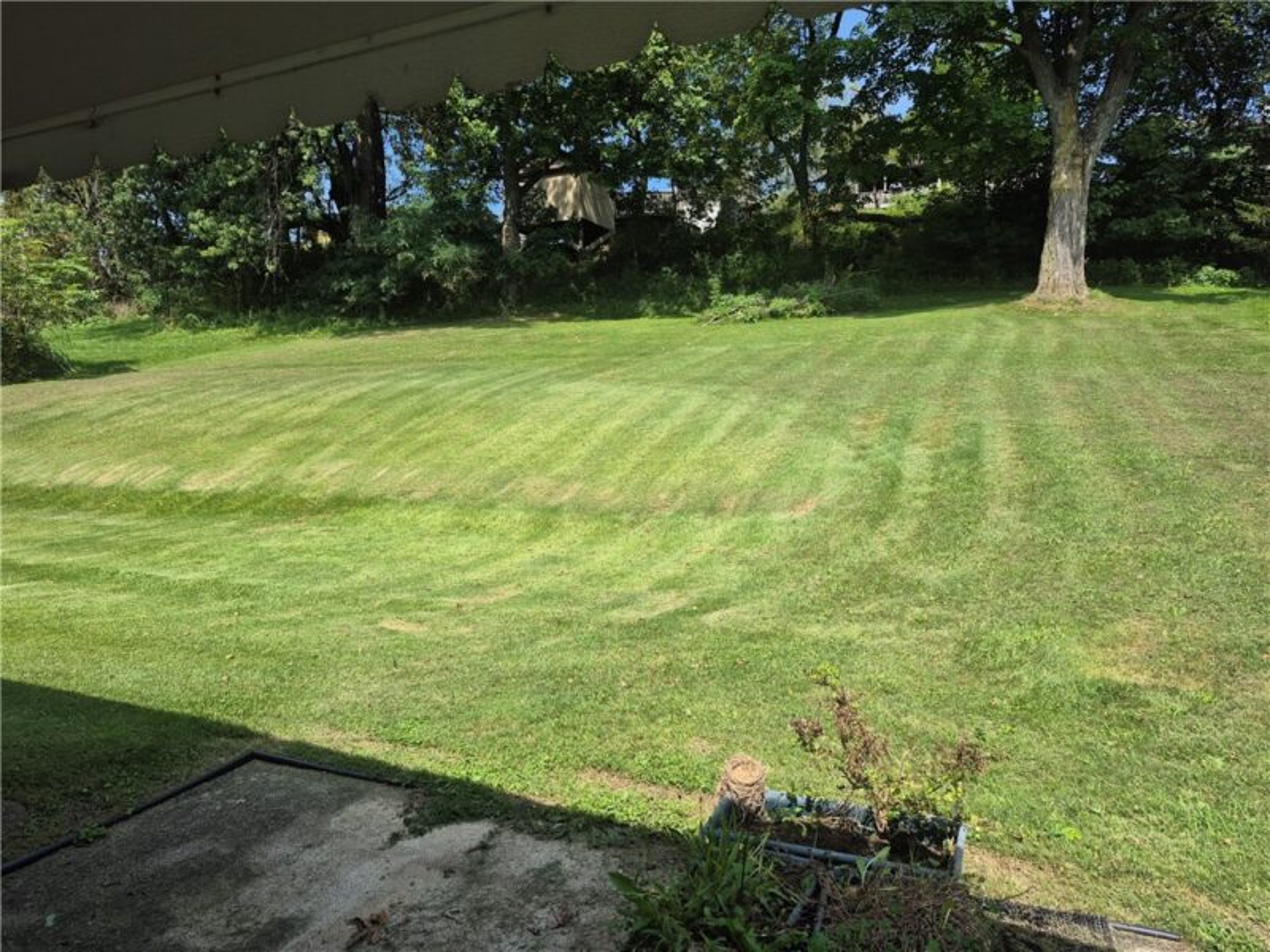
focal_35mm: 23
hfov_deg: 73.9
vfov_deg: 58.9
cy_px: 476
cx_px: 635
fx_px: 844
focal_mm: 5.4
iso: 25
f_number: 1.8
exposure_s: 1/1344
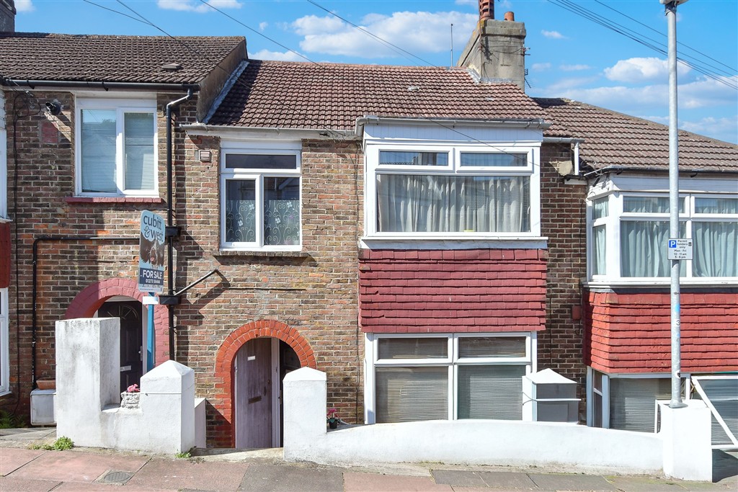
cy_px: 246
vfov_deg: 64.6
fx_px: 390
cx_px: 369
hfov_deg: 86.9
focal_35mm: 19
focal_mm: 13
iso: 160
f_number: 8
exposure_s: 1/320
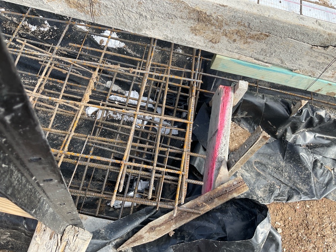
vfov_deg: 48.2
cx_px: 168
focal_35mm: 29
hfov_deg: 61.7
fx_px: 281
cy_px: 126
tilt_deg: -65.4
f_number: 1.8
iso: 16
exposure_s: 1/562
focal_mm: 3
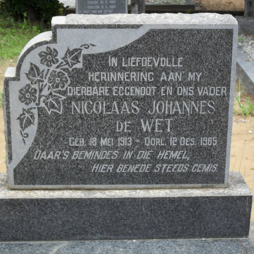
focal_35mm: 78
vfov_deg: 22.2
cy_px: 127
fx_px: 648
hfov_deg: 22.2
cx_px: 136
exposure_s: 1/125
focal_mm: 11.7
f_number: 4.6
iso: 100
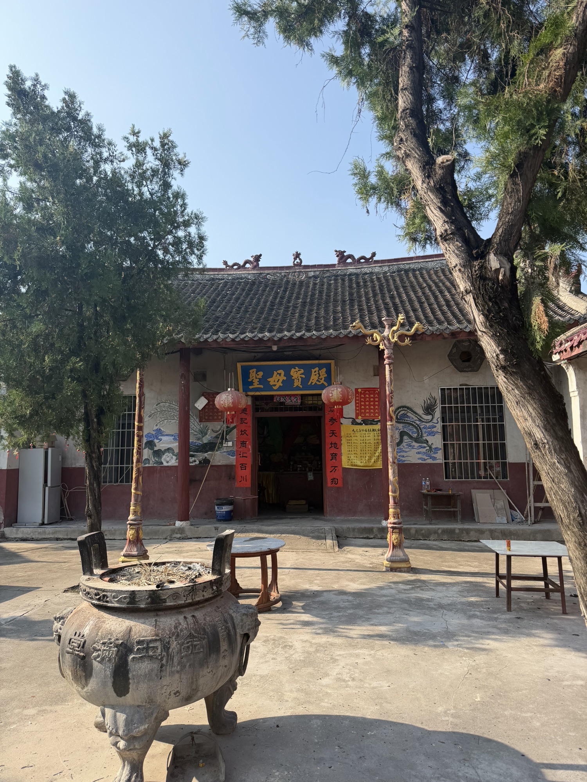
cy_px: 391
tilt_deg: +7.7
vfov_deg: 71.6
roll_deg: +0.8
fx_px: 543
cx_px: 294
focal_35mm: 24
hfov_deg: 56.8
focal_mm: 6.76
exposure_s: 1/2703
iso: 80
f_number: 1.78
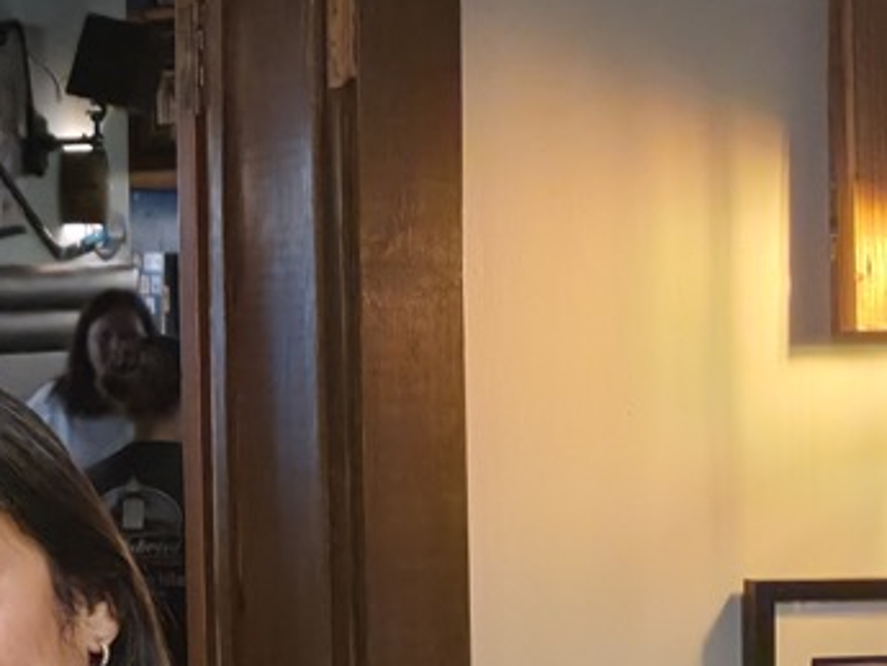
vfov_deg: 11.6
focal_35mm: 128
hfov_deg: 14.0
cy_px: 316
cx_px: -607
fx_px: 3281
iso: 320
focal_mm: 6.5
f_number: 1.4
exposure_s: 1/40
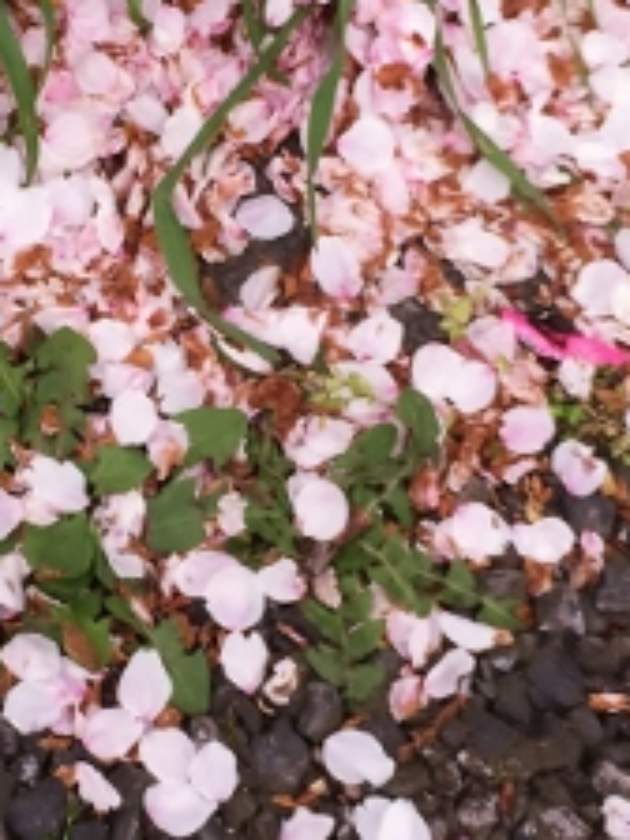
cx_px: 109
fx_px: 2014
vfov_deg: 23.5
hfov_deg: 17.6
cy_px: 356
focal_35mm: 83
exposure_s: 1/40
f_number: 2.2
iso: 40
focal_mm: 4.15
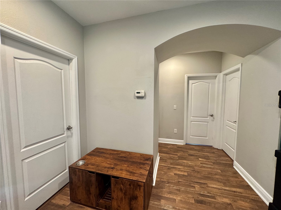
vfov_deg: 85.7
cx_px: 140
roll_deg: -0.3
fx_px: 114
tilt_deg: -4.4
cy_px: 105
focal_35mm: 14
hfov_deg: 102.1
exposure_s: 1/60
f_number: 2.2
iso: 200
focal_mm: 2.22
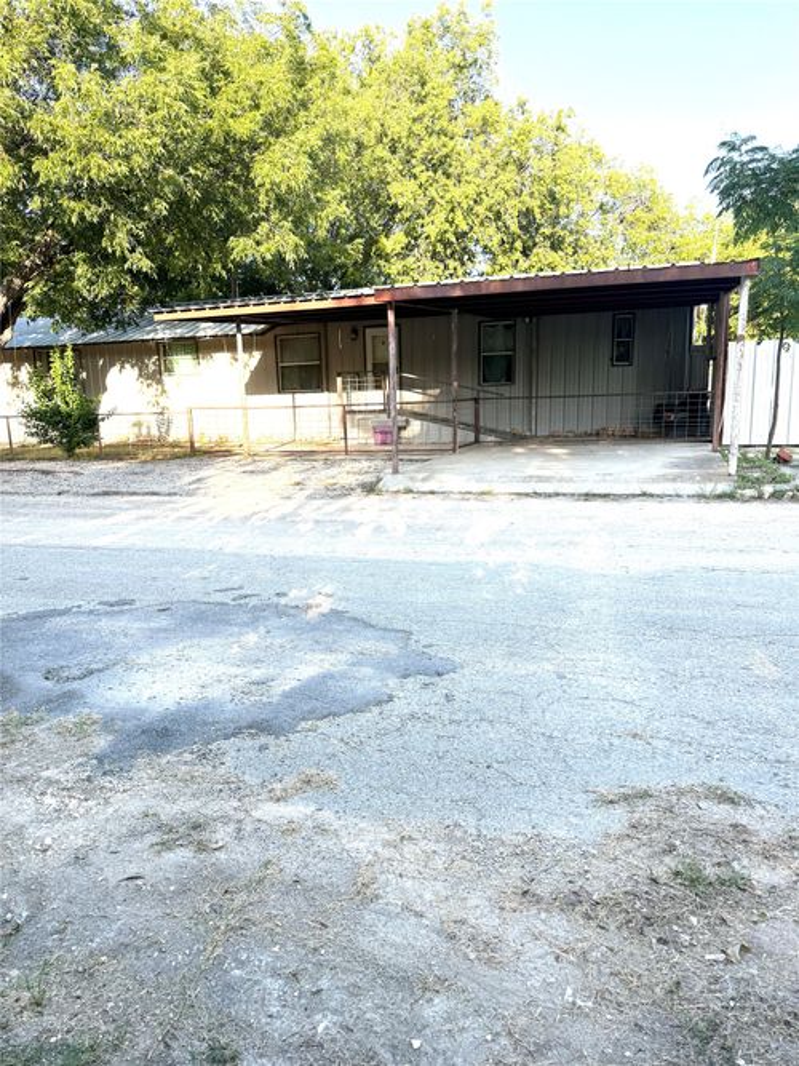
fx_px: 739
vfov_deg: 71.6
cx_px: 400
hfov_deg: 56.8
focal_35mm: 24
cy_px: 533
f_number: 1.78
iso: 100
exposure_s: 1/1091
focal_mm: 6.76
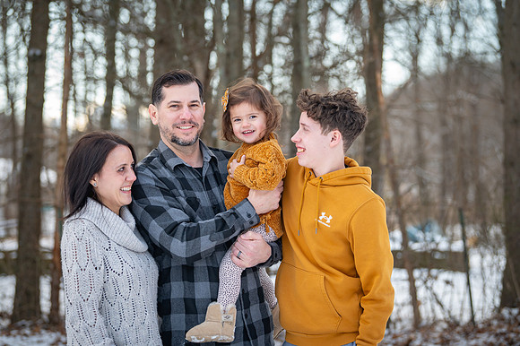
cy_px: 173
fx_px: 1516
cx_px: 260
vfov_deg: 13.0
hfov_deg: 19.5
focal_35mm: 105
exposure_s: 1/500
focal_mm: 105
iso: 320
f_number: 3.5
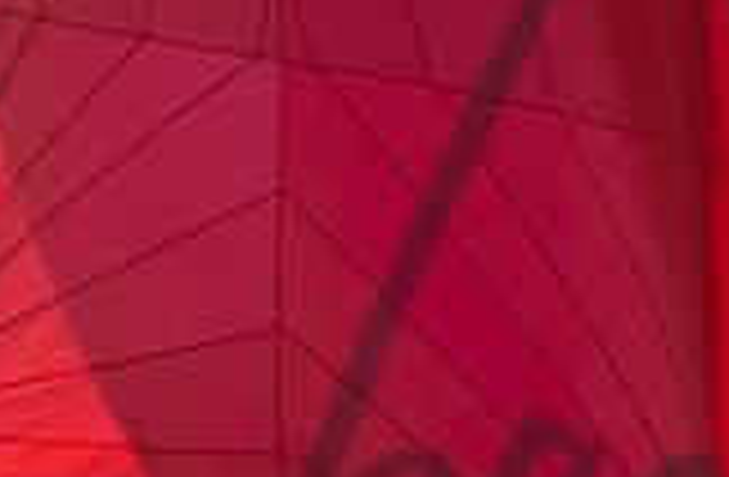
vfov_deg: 3.0
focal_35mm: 456
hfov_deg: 4.5
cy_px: 49
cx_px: 515
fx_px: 9181
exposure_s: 1/640
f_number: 9
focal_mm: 71
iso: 640
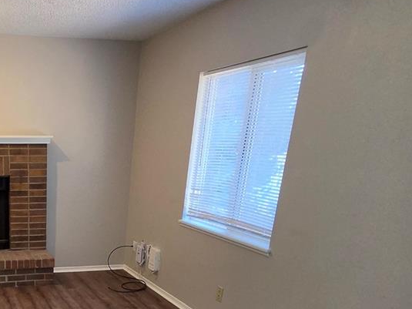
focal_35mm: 35
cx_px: 31
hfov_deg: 46.7
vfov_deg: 36.1
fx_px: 416
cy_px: 319
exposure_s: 1/120
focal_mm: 2.2
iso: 400
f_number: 2.2
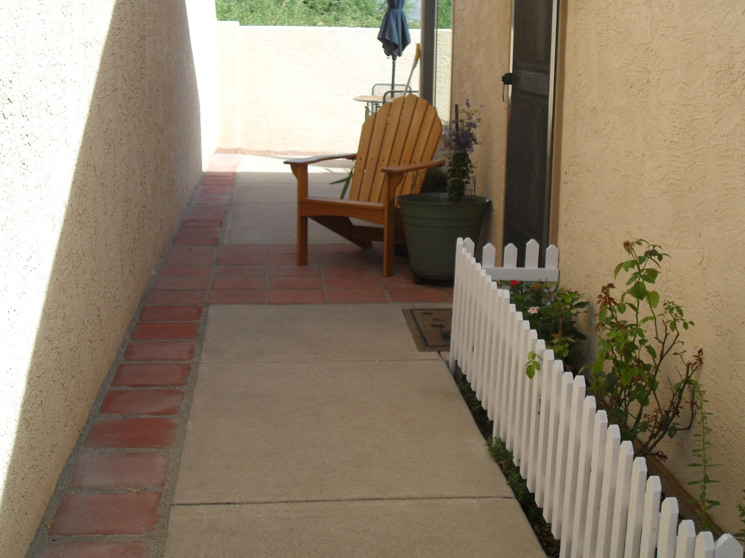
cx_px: 401
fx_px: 1205
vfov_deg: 26.1
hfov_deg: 34.3
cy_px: 274
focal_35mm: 56
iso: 100
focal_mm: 8.8
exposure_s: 1/500
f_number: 3.3
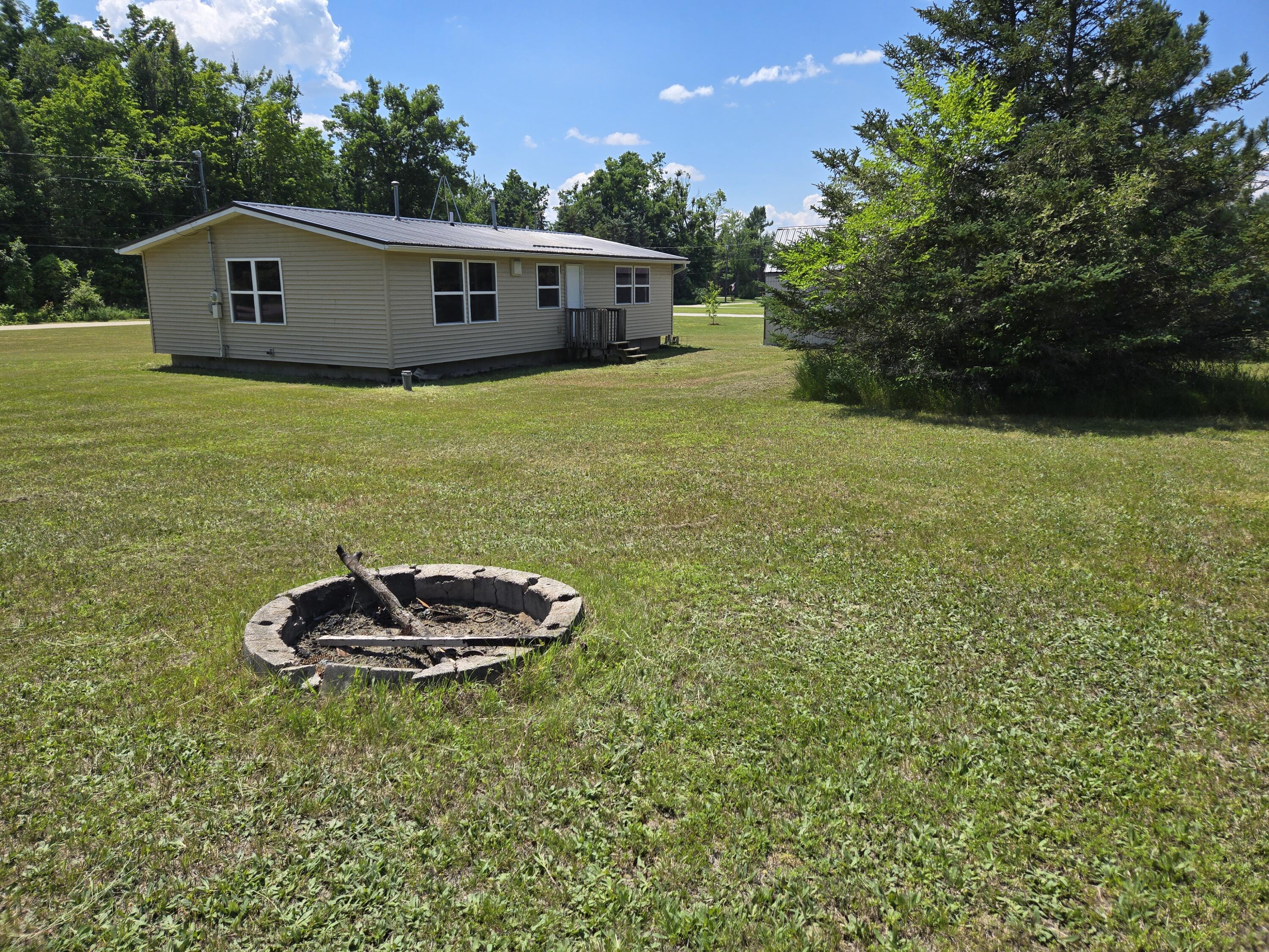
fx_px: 843
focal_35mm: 23
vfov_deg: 58.9
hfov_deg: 73.9
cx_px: 634
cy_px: 476
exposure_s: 1/1794
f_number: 1.8
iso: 25
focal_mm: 5.4
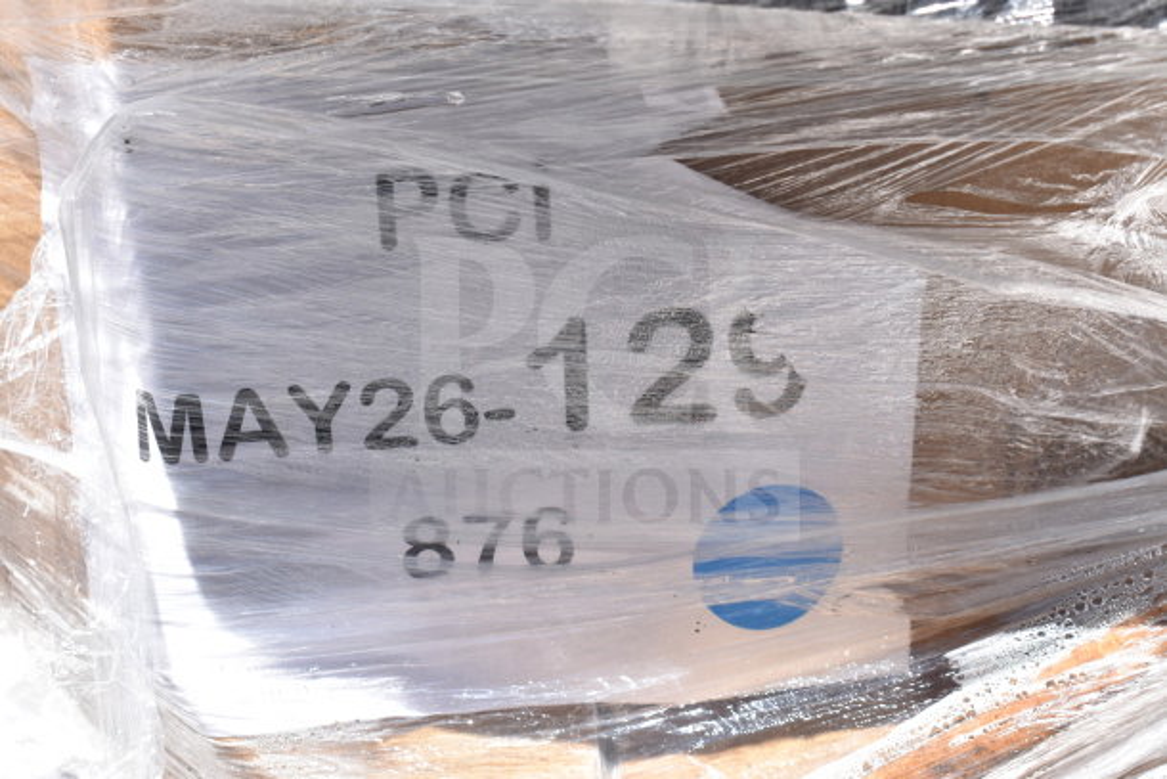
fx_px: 1848
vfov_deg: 23.8
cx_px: 584
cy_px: 390
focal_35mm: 57
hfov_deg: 35.0
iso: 200
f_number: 7.1
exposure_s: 1/200
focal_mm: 38
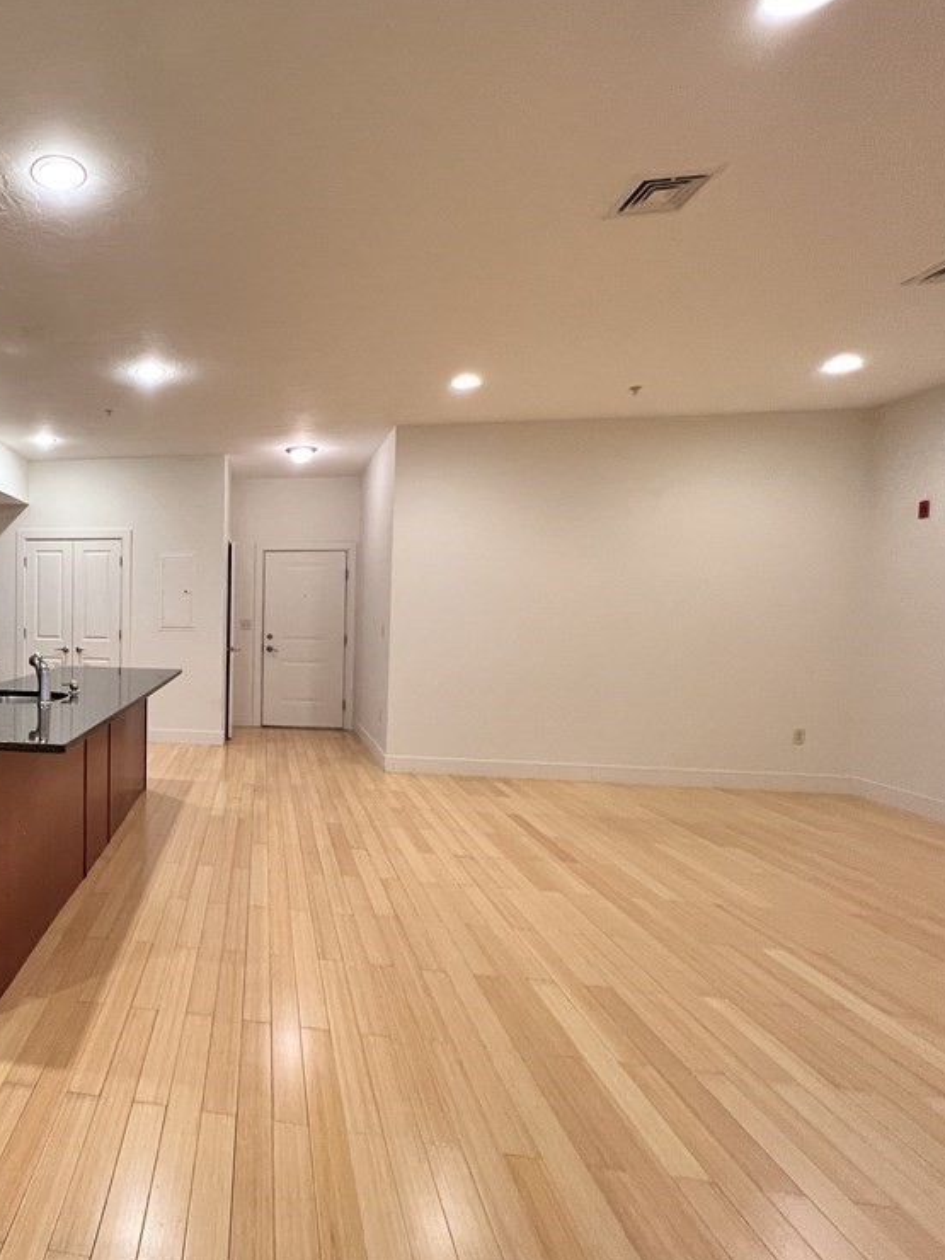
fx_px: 655
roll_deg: -0.7
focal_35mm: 18
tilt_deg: -2.5
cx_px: 138
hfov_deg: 62.8
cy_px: 644
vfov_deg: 87.7
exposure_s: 1/60
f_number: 1.8
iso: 200
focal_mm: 1.57
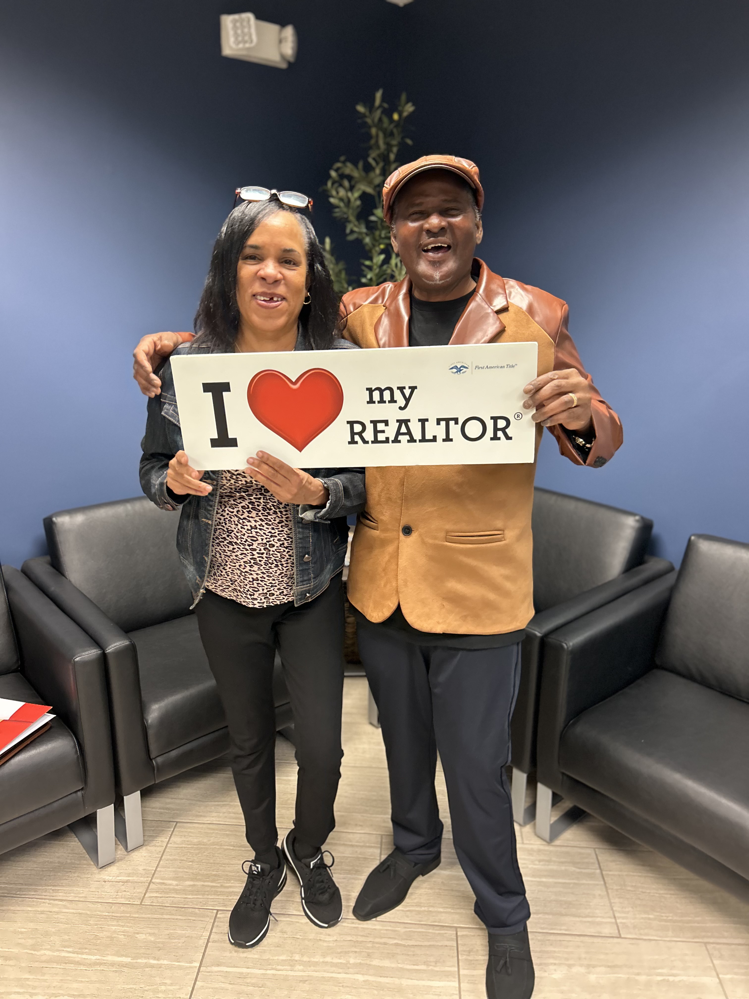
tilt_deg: -15.9
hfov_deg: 53.1
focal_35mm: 26
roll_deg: -0.5
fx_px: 750
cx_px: 374
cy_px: 500
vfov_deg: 67.3
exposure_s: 1/60
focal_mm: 5.7
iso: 250
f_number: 1.5
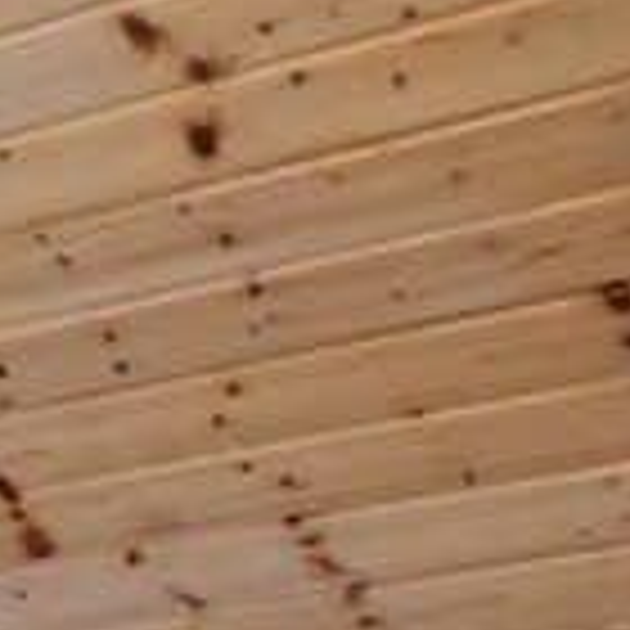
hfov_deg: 9.8
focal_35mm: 174
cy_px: 1890
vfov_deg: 8.4
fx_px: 3583
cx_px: -225
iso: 500
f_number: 1.8
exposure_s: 1/50
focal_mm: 4
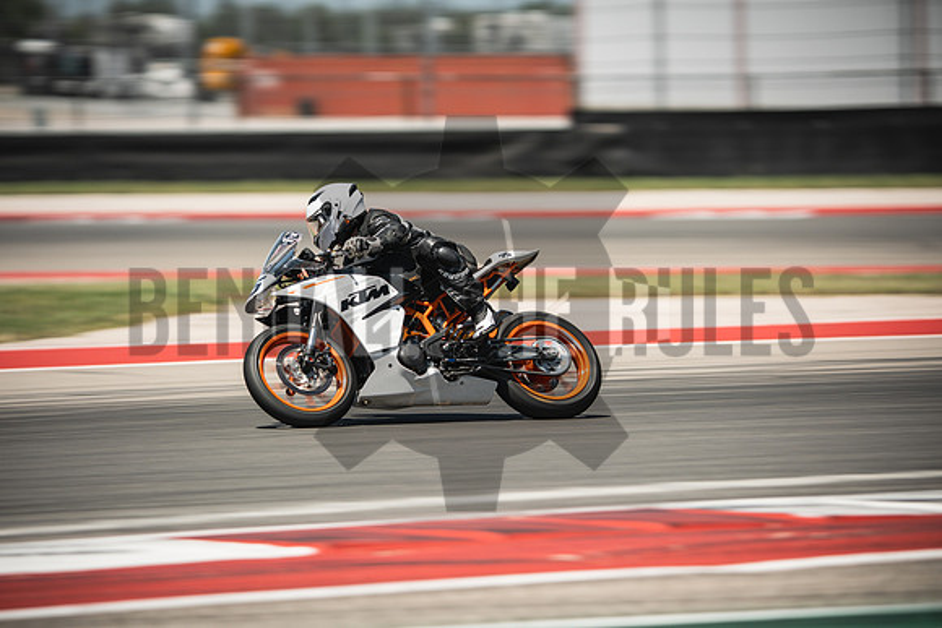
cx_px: 471
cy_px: 314
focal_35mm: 300
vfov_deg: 4.6
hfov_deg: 6.9
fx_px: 7851
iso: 160
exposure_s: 1/250
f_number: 2.5
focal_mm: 200
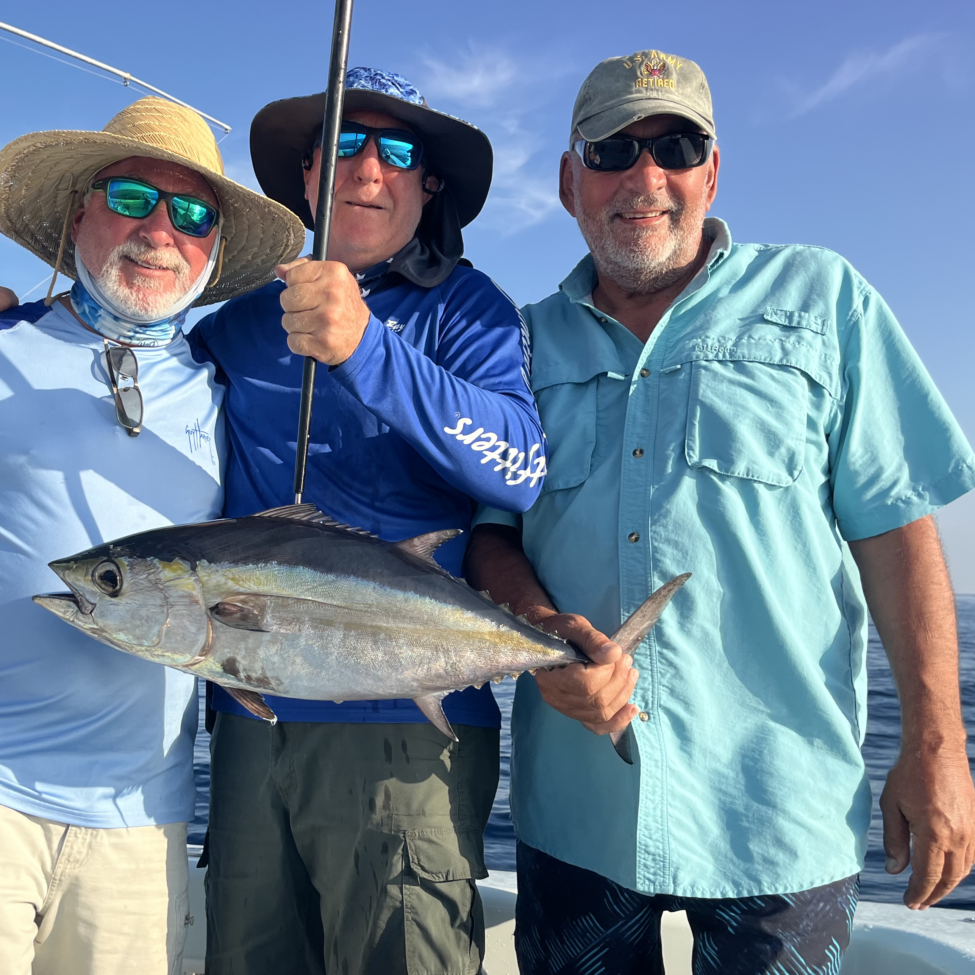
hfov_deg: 45.5
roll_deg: -1.0
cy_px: 568
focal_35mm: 36
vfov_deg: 45.9
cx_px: 345
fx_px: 1147
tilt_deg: -0.2
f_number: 1.6
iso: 50
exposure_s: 1/2358
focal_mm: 5.1
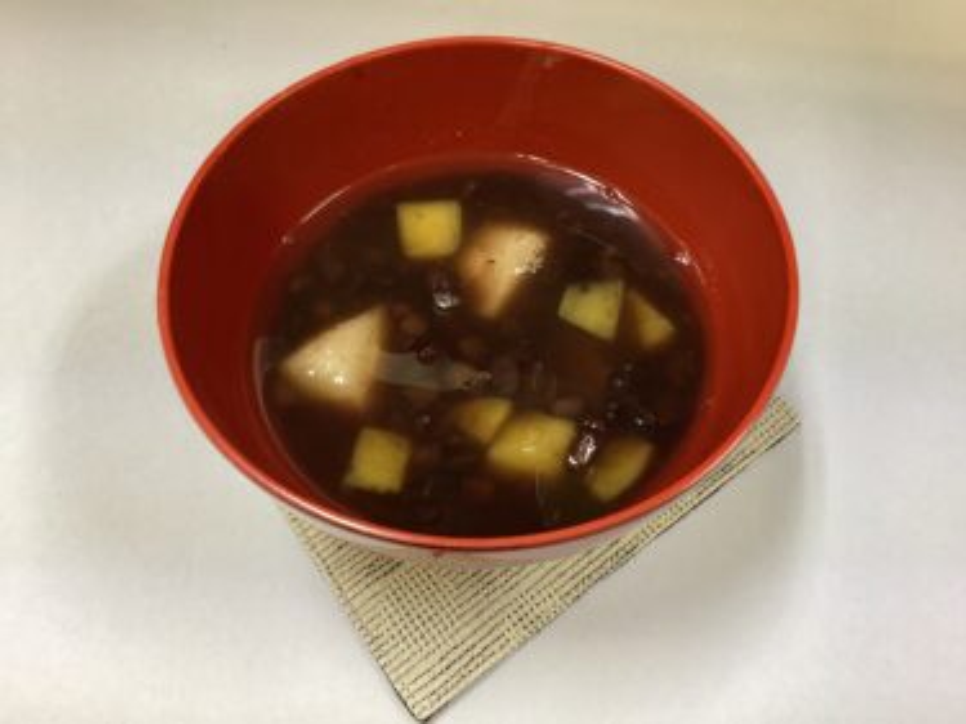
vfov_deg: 45.4
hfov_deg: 58.4
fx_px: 865
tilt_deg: -59.4
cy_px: 362
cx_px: 483
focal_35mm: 31
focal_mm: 3.3
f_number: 2.4
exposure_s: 1/50
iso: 160
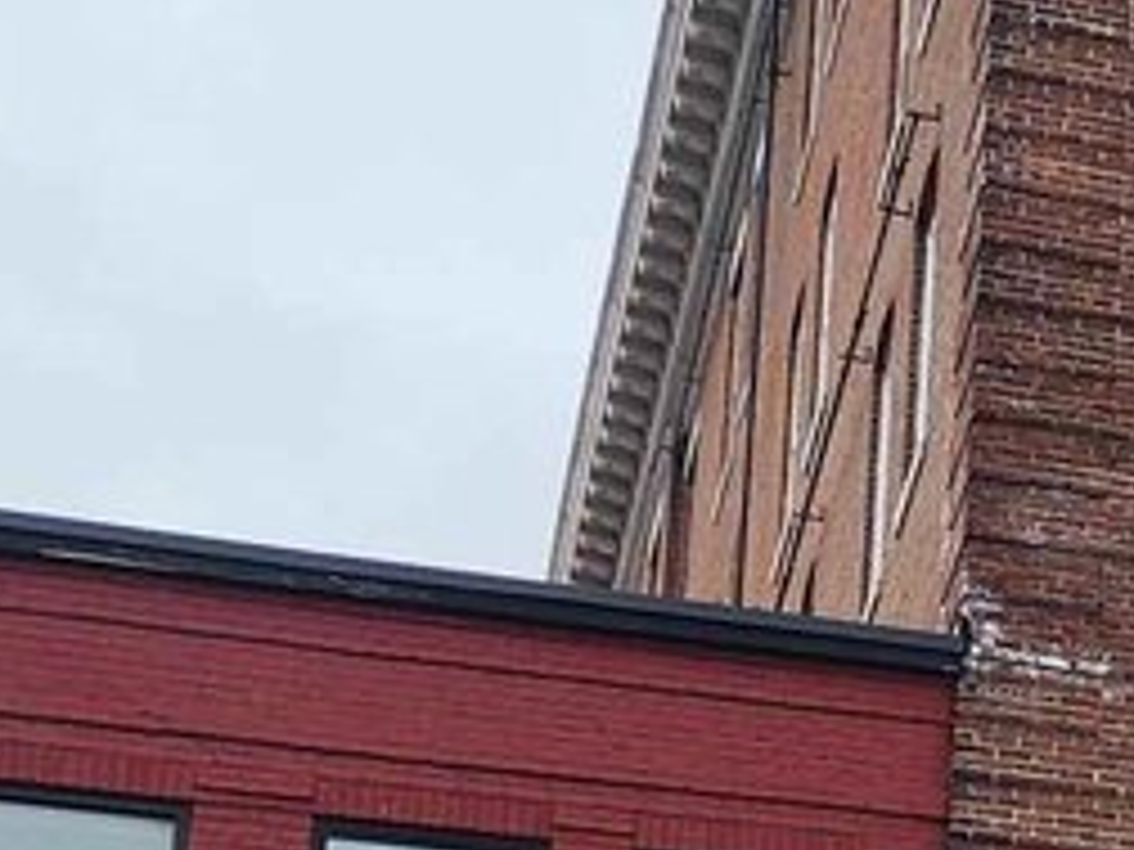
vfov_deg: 9.9
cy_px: 1138
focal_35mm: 146
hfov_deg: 11.6
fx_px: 4783
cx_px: 2556
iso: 12
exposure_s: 1/539
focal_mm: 6.4
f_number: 1.8
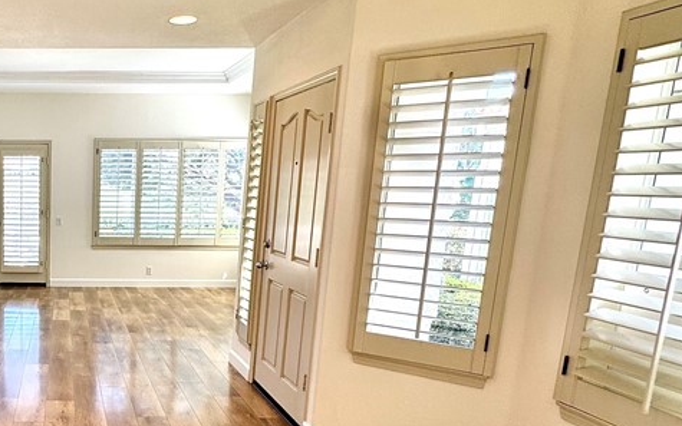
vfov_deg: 38.8
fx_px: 595
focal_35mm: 32
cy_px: 294
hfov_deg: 51.5
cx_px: 49
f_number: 2.2
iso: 50
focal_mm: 2.22
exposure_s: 1/120
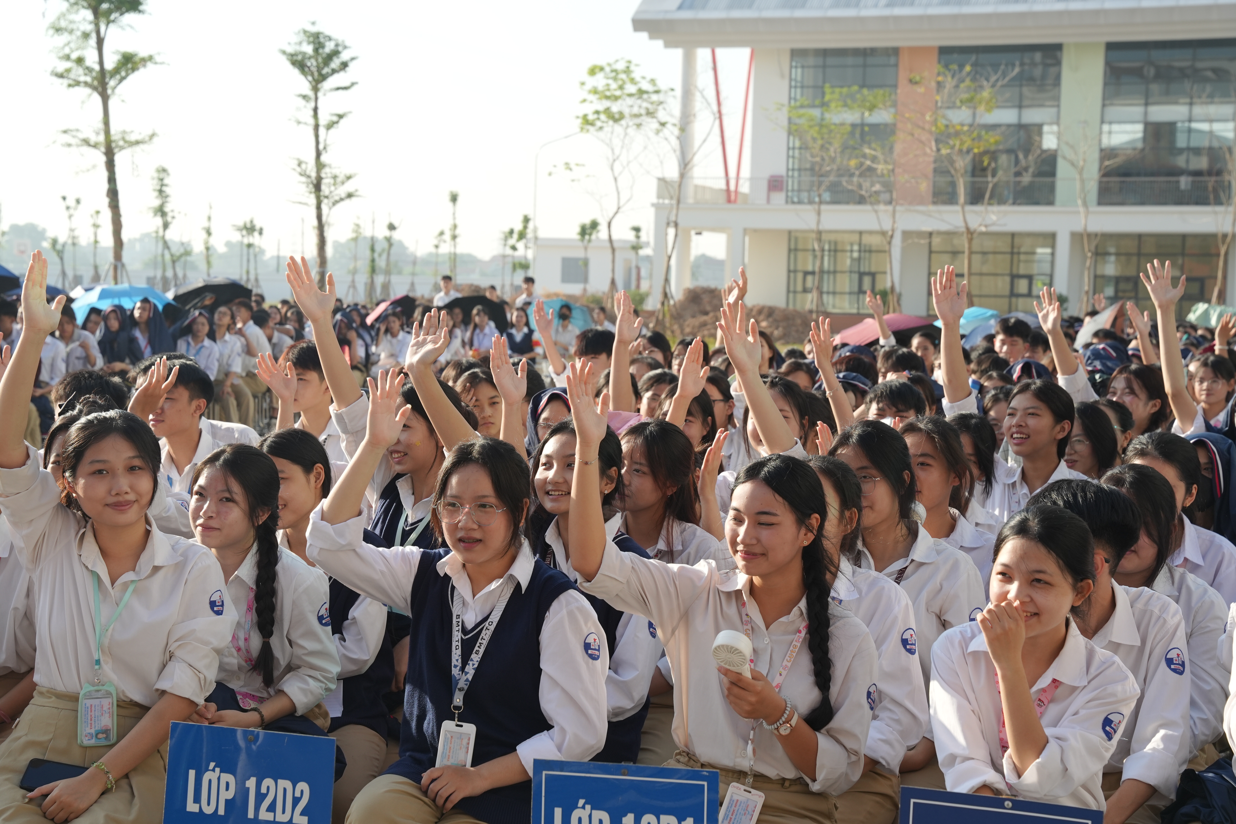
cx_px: 618
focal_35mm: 70
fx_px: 2403
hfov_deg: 28.8
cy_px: 412
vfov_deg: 19.5
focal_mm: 70
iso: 500
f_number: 7.1
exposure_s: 1/640
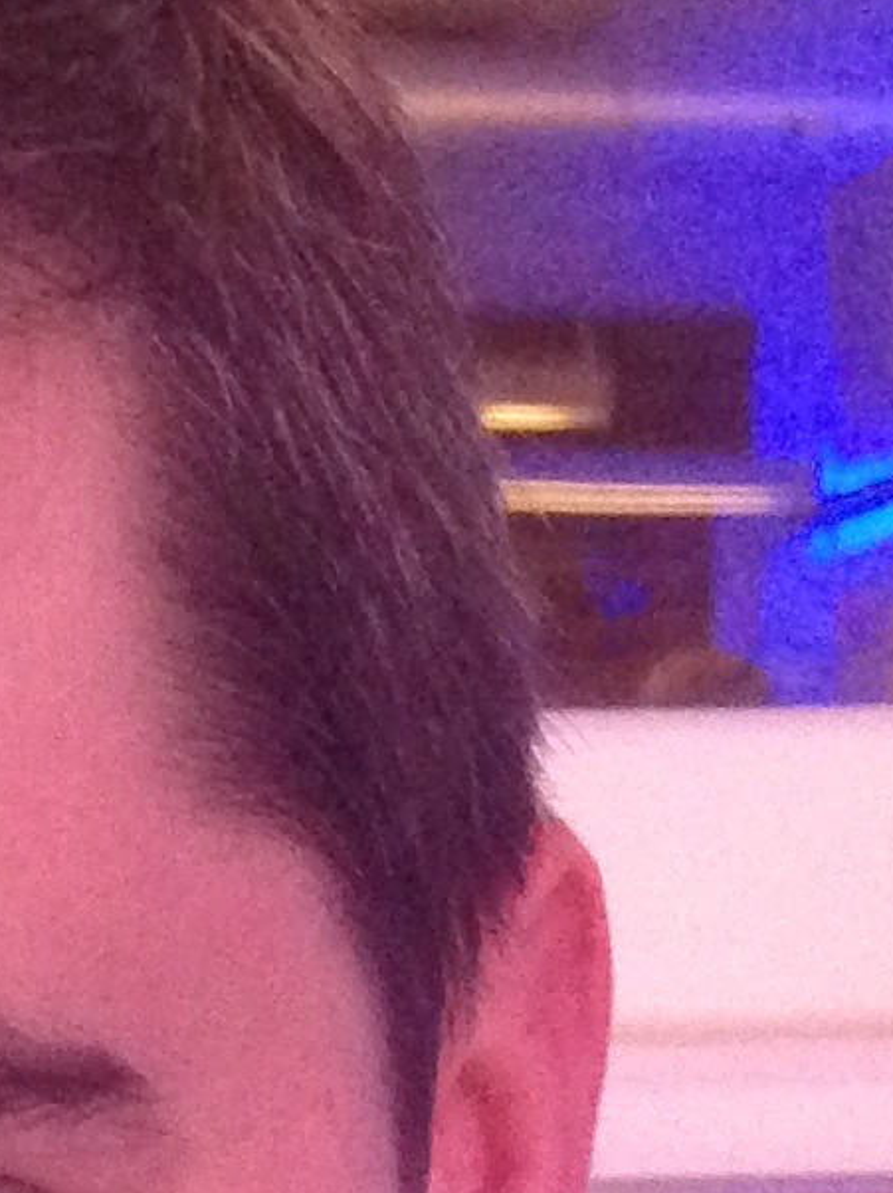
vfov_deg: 9.9
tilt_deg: -16.2
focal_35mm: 179
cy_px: 2705
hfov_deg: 8.2
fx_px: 6161
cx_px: -123
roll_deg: -0.2
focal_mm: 4.12
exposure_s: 1/17
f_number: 2.4
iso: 400
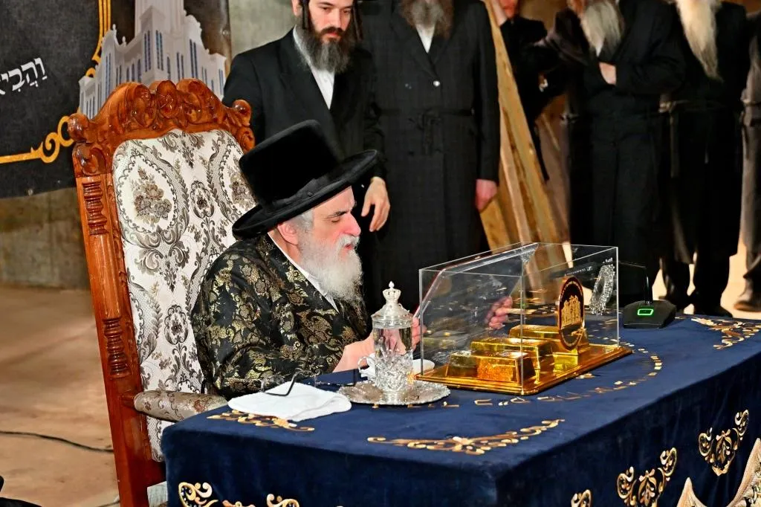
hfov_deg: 23.9
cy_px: 254
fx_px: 1796
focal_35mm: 85
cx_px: 380
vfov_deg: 16.1
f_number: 4
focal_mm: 57
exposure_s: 1/160
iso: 800
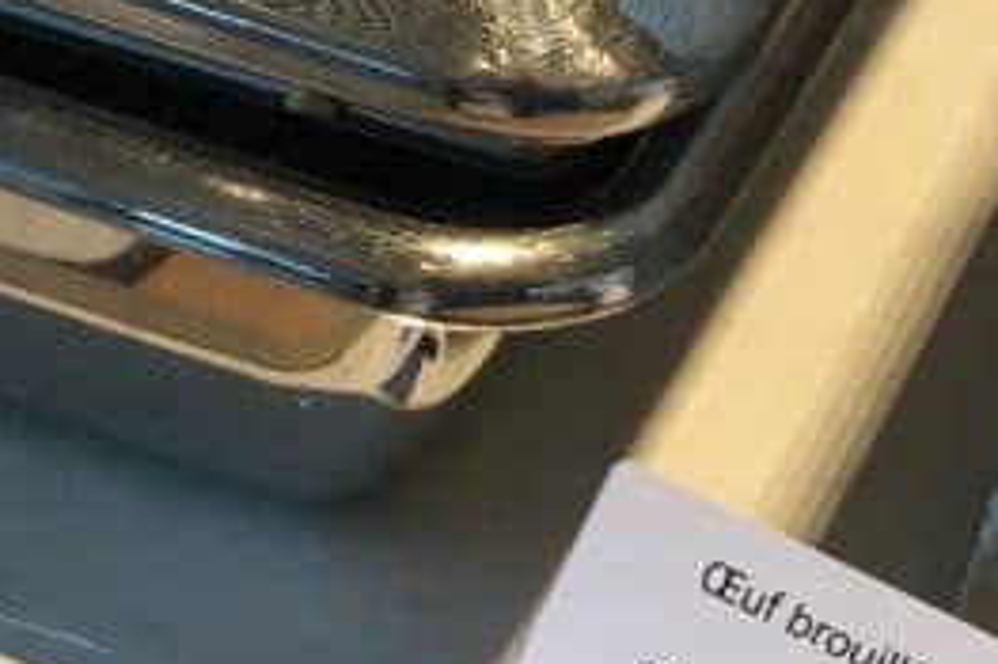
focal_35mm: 110
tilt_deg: -44.3
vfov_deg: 12.3
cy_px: 653
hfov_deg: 17.4
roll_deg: +2.0
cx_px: -307
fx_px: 3047
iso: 40
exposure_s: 1/17
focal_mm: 4.15
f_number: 2.2
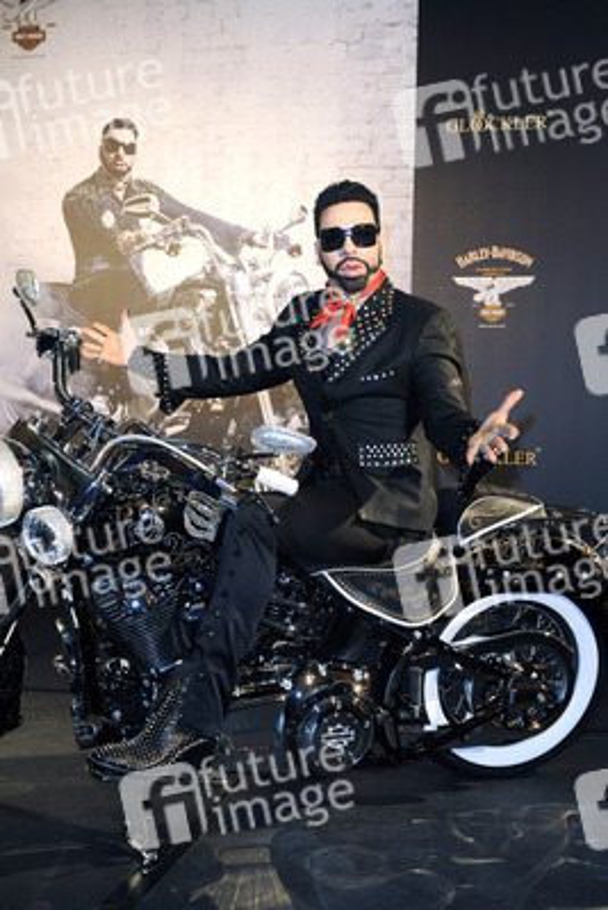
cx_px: 304
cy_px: 455
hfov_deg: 28.1
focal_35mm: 48
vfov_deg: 41.1
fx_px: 1215
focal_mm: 48
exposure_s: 1/100
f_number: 5
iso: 1000
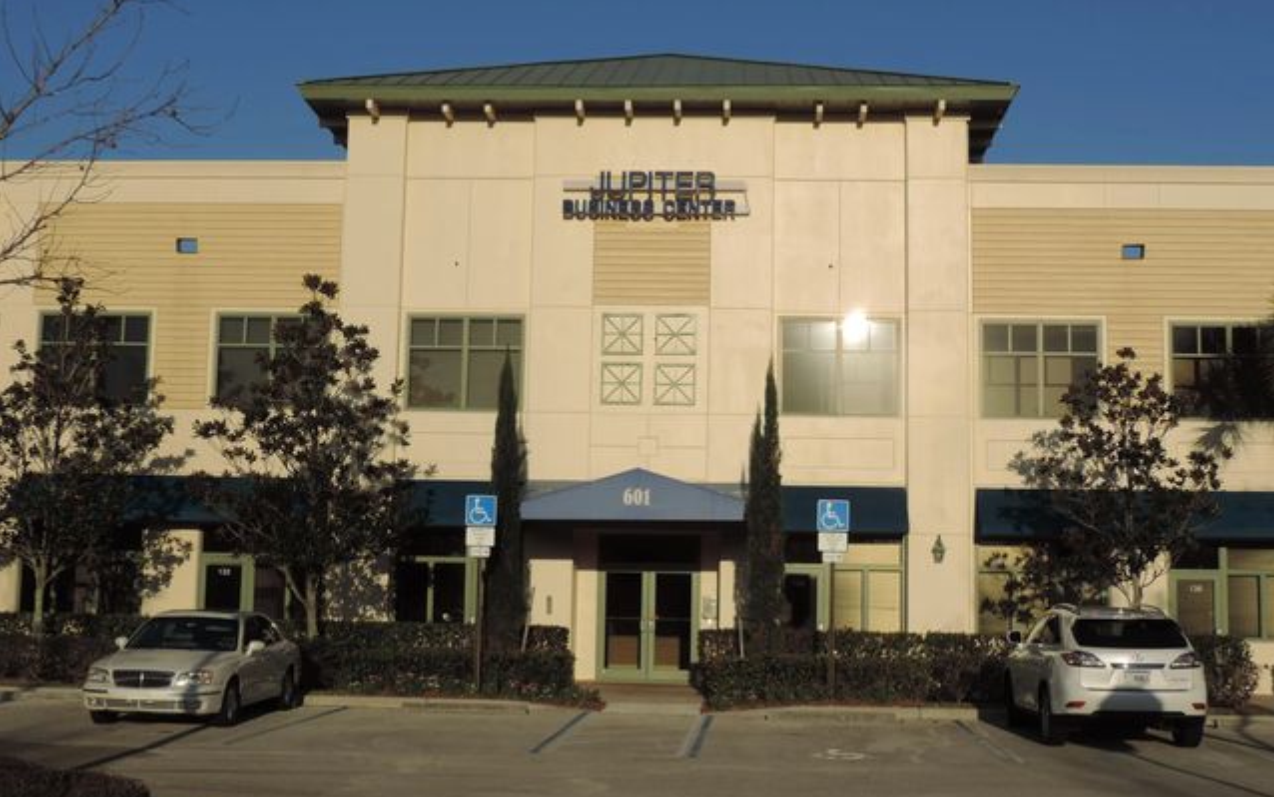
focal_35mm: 50
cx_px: 637
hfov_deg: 40.3
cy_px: 396
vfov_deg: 25.8
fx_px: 1736
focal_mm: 8.3
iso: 80
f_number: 3.9
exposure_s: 1/1600
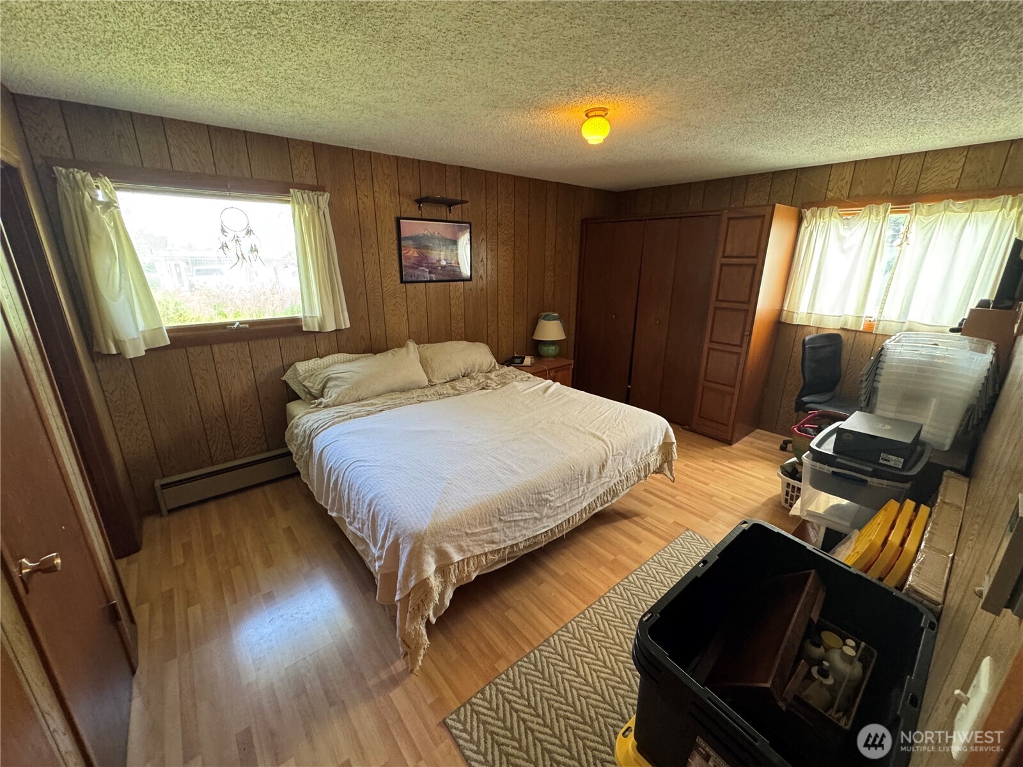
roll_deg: -0.2
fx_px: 414
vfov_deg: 85.7
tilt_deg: -17.6
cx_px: 512
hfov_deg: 102.1
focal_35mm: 14
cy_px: 384
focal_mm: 2.22
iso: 400
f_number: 2.2
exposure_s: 1/60
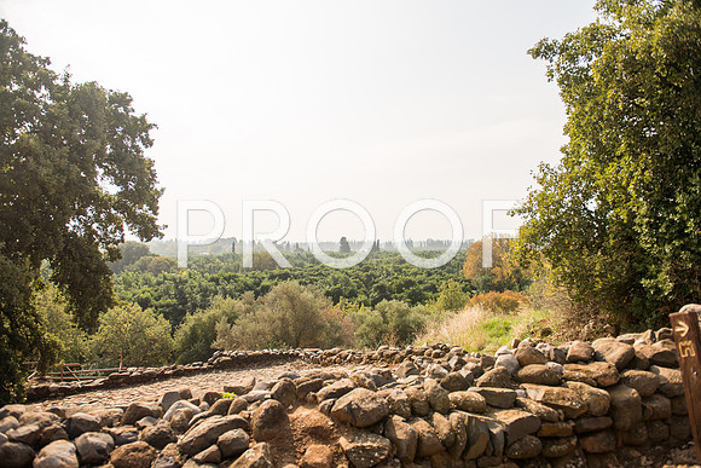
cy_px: 234
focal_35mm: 24
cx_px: 350
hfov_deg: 73.7
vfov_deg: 53.2
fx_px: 467
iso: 100
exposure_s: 1/2000
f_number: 2.8
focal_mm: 24
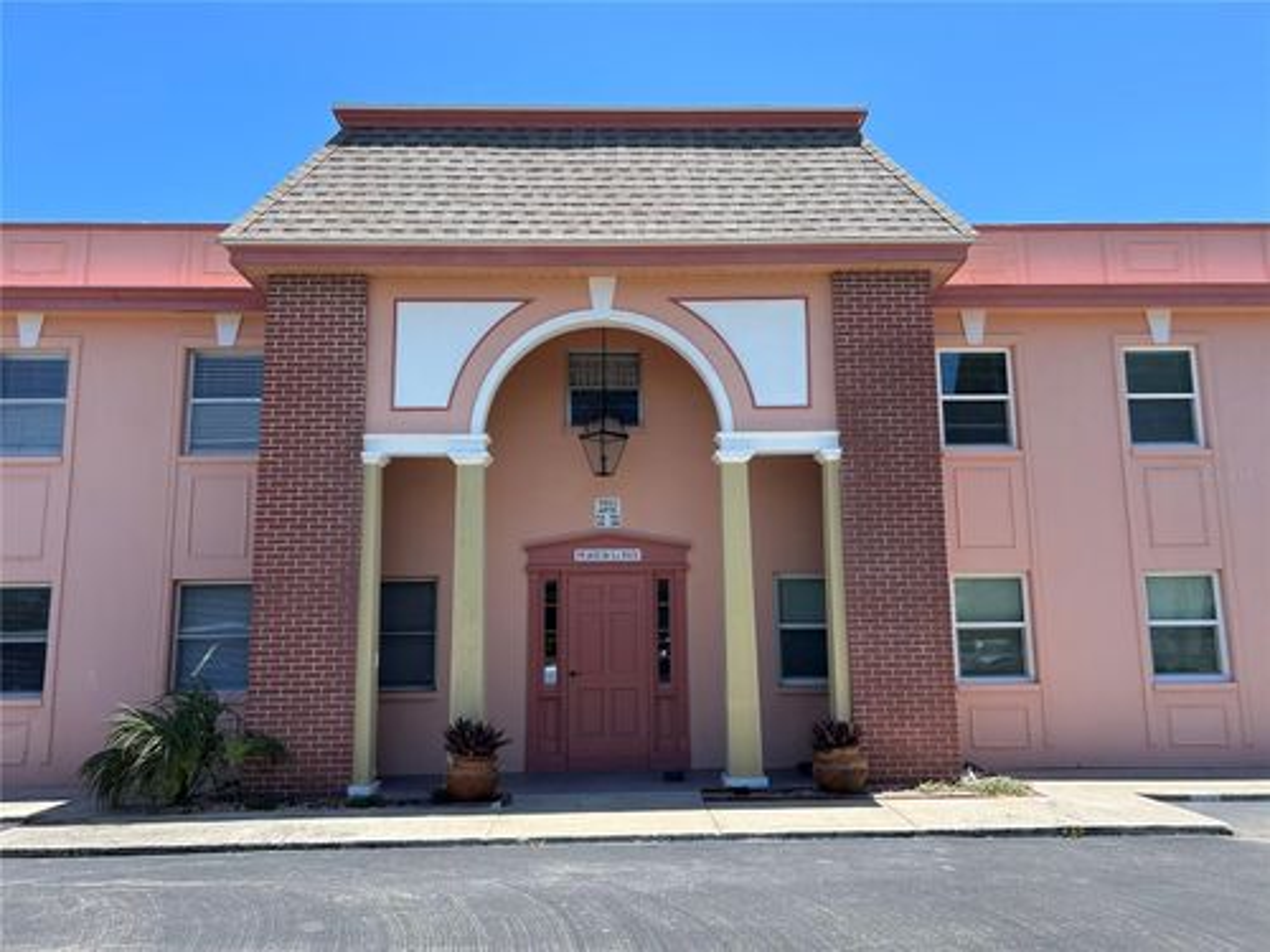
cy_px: 476
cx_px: 635
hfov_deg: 67.3
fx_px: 954
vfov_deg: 53.1
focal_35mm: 26
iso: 50
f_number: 1.5
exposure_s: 1/2252
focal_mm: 5.7
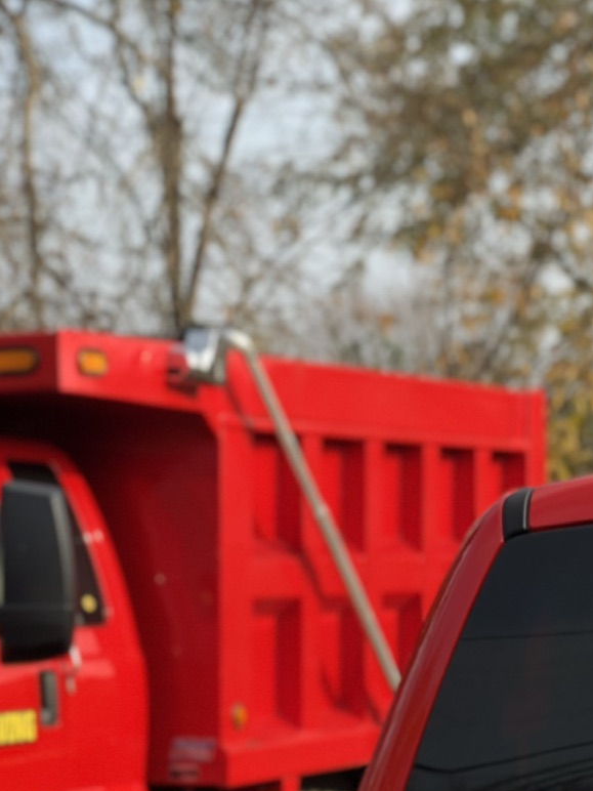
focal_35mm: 138
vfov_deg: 13.7
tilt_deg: -6.7
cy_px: 1041
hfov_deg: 10.6
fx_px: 3152
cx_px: -16
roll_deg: +0.9
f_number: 2.4
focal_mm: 6
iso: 16
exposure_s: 1/156
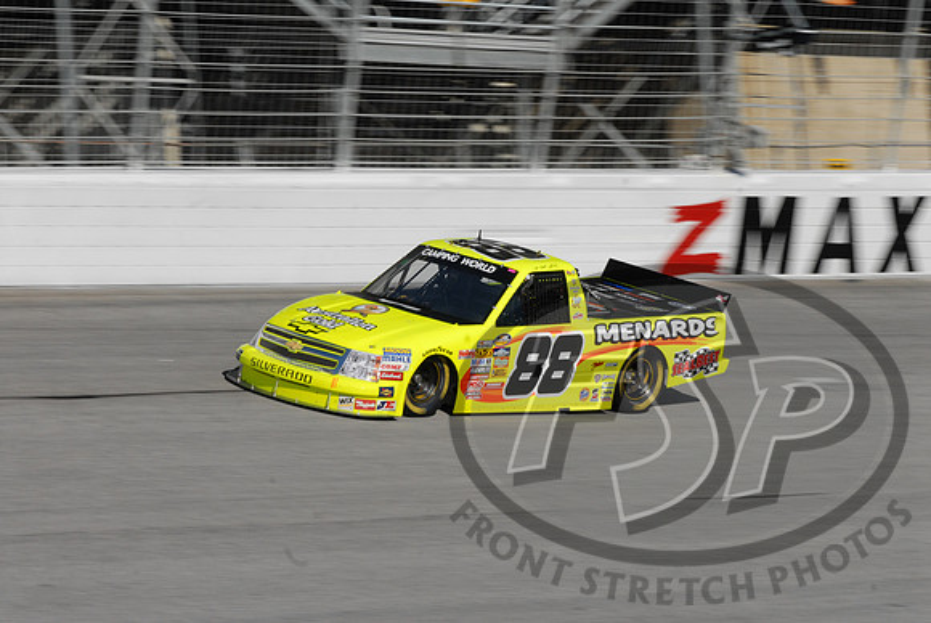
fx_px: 4854
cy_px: 312
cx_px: 466
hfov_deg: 11.0
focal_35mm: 188
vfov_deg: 7.3
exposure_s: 1/400
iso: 320
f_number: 16
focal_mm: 125
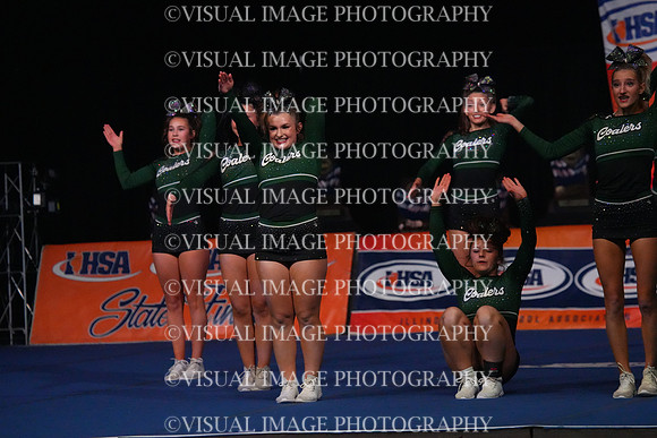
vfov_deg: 6.5
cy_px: 219
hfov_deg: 9.8
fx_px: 3833
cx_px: 328
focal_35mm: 210
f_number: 5.6
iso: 16000
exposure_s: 1/1250
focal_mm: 210
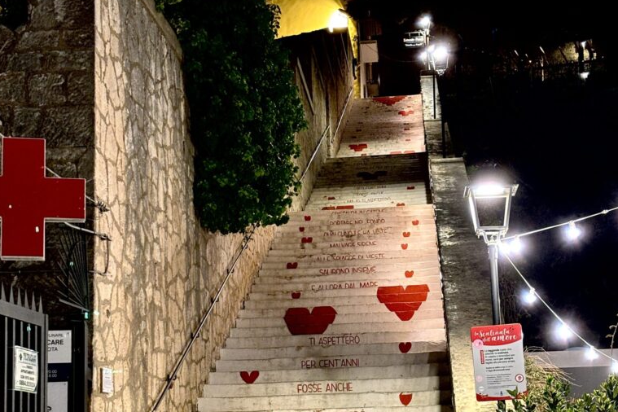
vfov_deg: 18.6
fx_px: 1253
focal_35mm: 73
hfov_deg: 27.7
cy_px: 288
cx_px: 307
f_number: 1.6
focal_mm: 5.96
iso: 200
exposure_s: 1/33
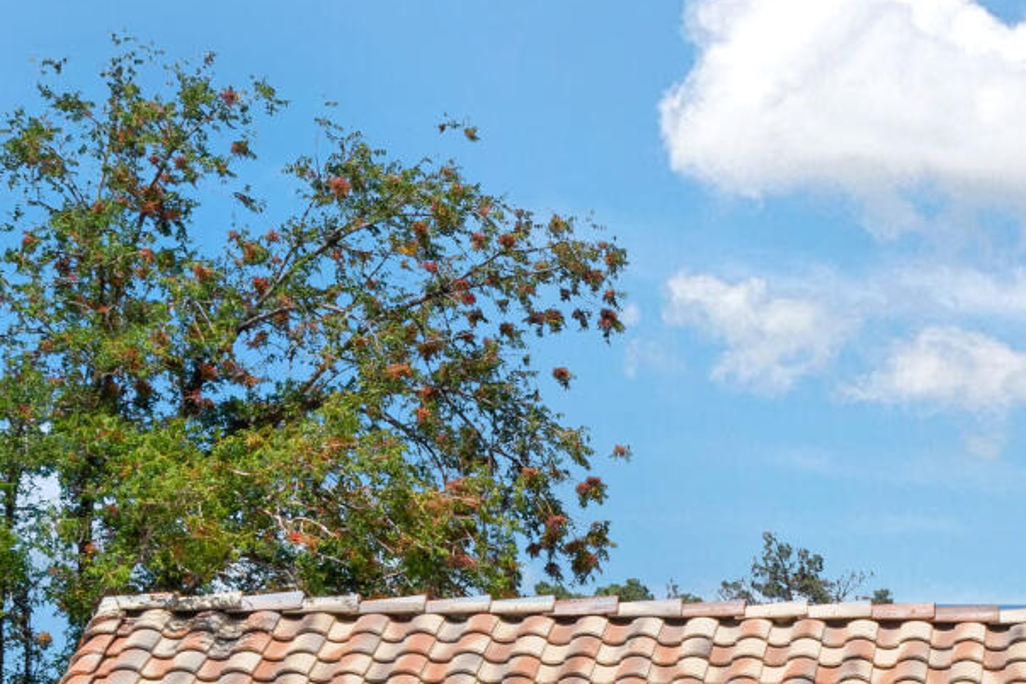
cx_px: 1189
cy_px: 1311
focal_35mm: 174
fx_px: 4959
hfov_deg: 11.6
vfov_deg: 7.6
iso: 250
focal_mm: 35
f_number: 9
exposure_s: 1/1600
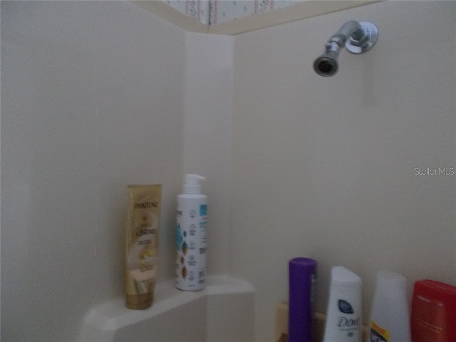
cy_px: 171
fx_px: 343
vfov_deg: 53.1
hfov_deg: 67.3
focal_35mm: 26
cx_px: 228
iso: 400
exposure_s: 1/6
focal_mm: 4.6
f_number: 3.2
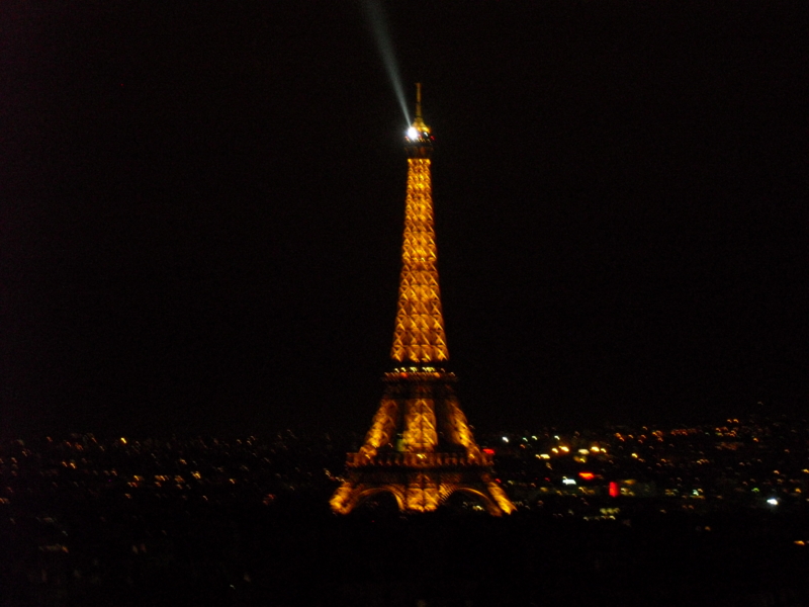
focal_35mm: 107
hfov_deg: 18.4
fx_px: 2501
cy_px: 304
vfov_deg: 13.8
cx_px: 404
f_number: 5.6
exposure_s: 1/8
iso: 800
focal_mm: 18.9
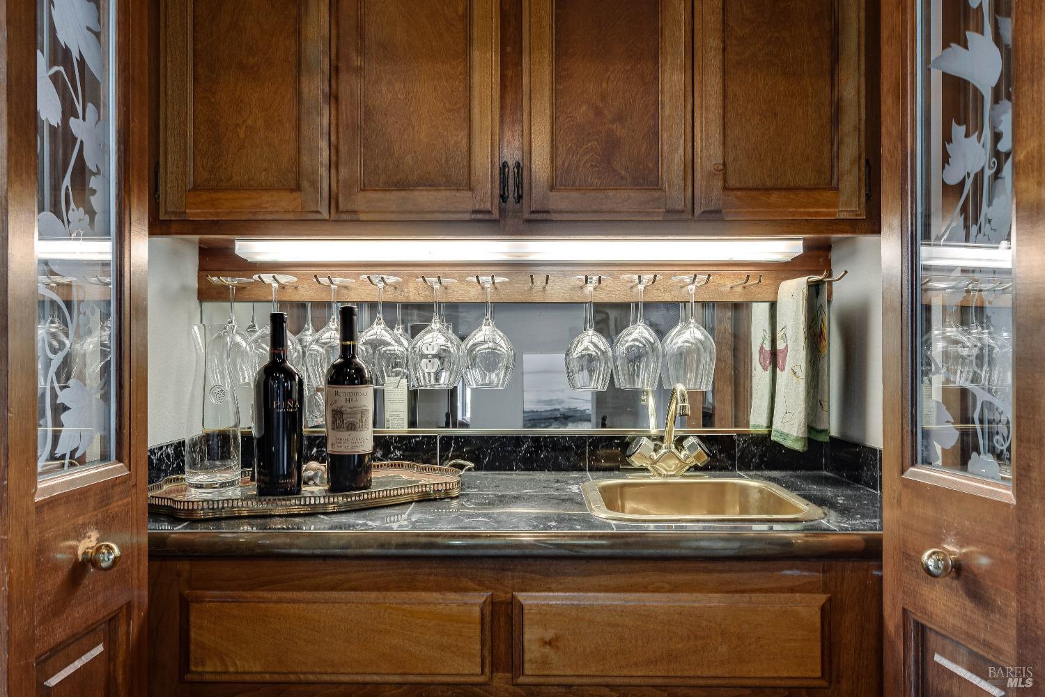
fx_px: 842
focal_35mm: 29
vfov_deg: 45.0
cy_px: 348
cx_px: 522
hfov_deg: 63.7
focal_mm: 29
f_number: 11
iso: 320
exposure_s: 1/125
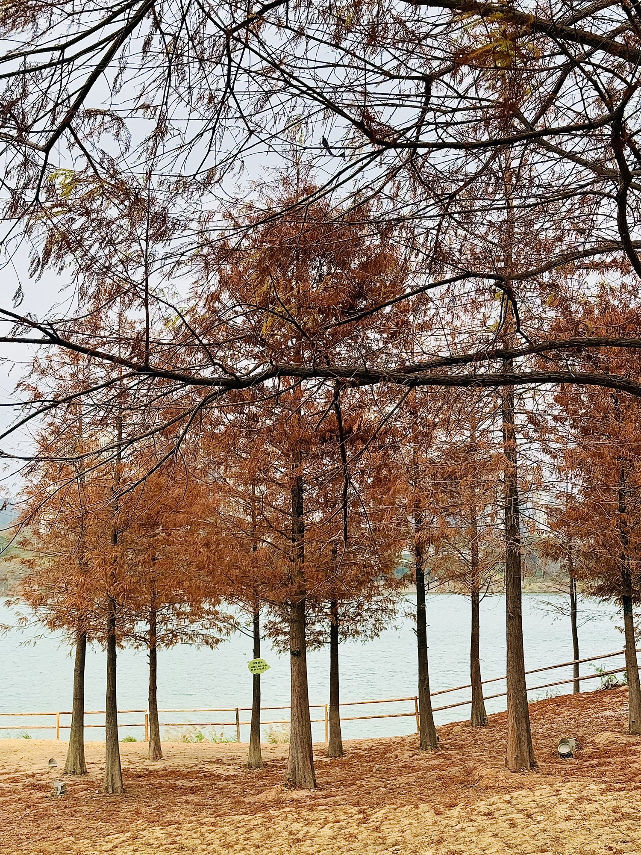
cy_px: 428
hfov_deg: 30.3
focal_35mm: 48
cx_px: 320
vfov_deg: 39.7
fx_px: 1185
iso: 64
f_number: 1.78
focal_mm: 6.76
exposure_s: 1/1838
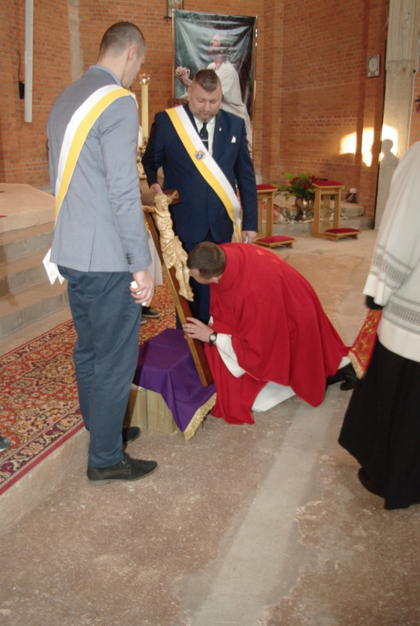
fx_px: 541
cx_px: 210
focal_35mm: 31
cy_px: 313
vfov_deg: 60.2
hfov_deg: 42.5
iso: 800
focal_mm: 21
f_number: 4
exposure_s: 1/30
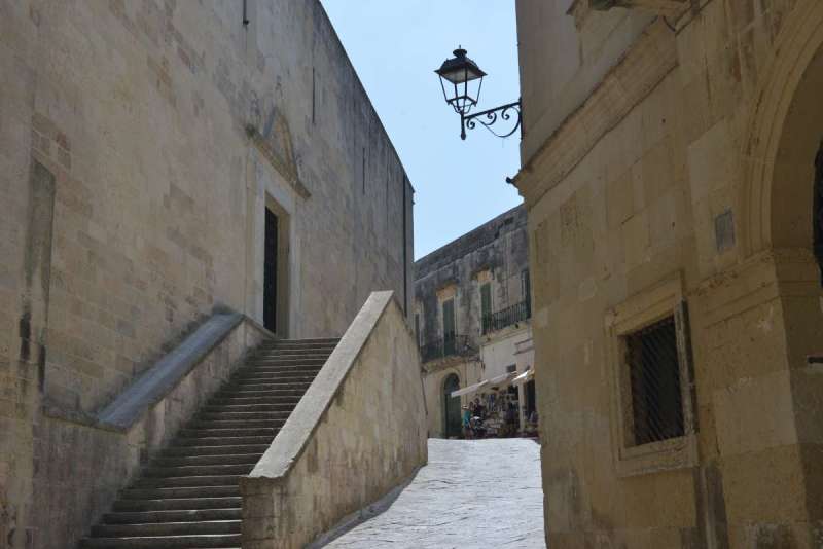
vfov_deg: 28.1
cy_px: 274
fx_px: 1098
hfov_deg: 41.1
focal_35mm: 48
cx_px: 412
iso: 250
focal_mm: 48
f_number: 11
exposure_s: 1/160
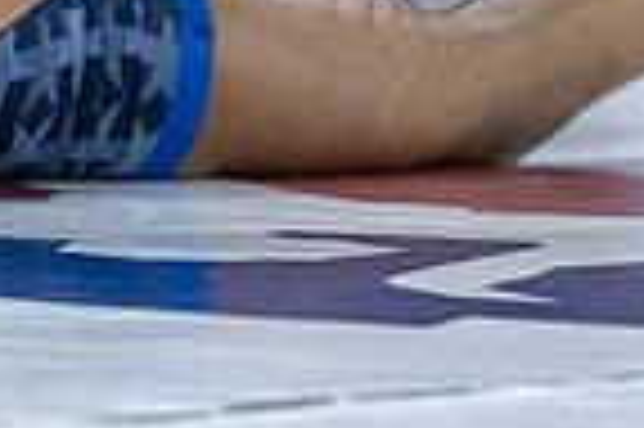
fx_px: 14366
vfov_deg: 1.7
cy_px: -72
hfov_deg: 2.6
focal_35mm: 804
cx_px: -249
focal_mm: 160
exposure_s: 1/800
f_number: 2.8
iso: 2800
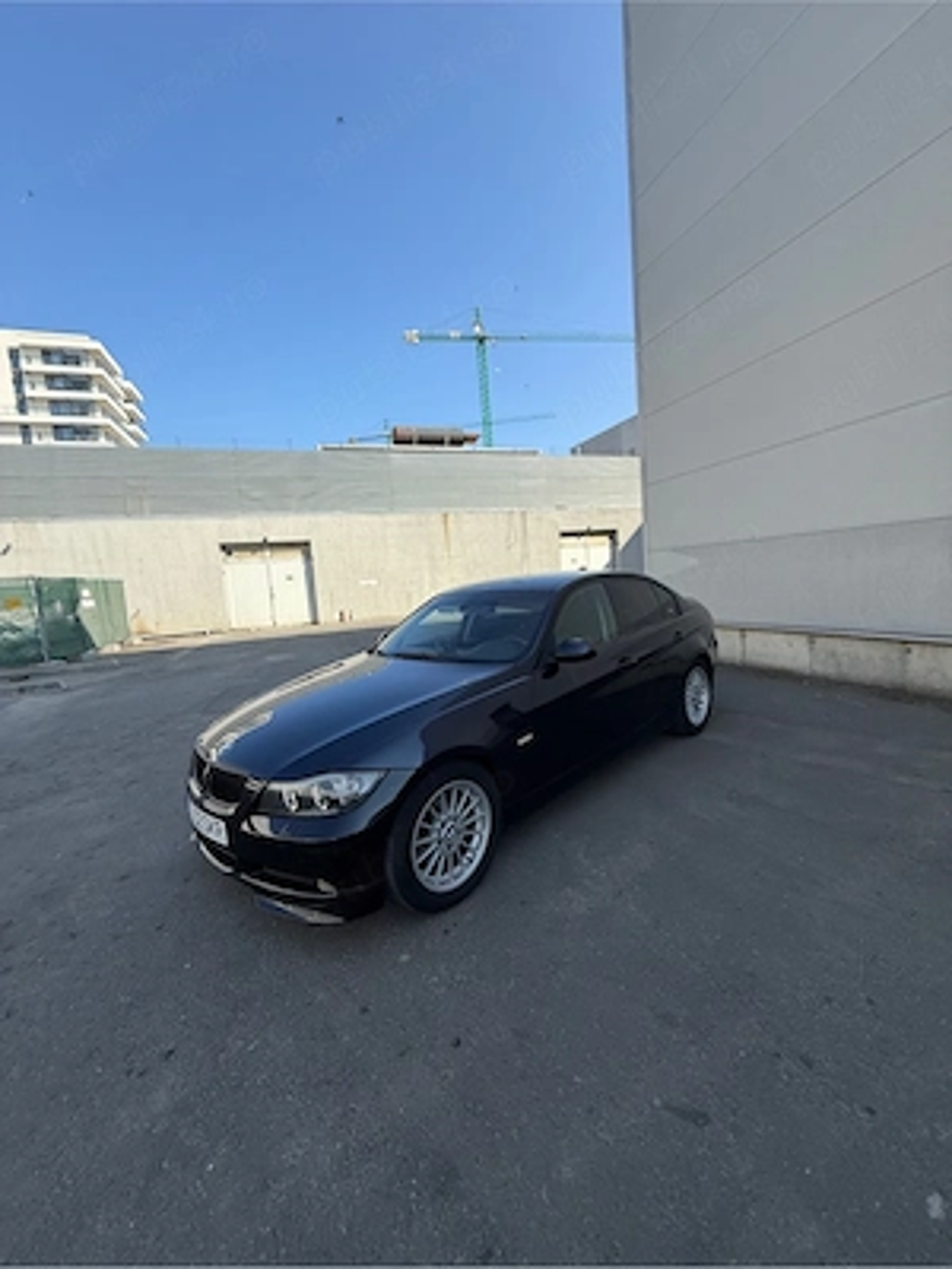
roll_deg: +1.4
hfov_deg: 85.7
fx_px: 513
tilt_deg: +1.5
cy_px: 634
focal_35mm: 14
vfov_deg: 102.1
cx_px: 476
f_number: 2.2
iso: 50
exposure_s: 1/1211
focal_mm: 2.22
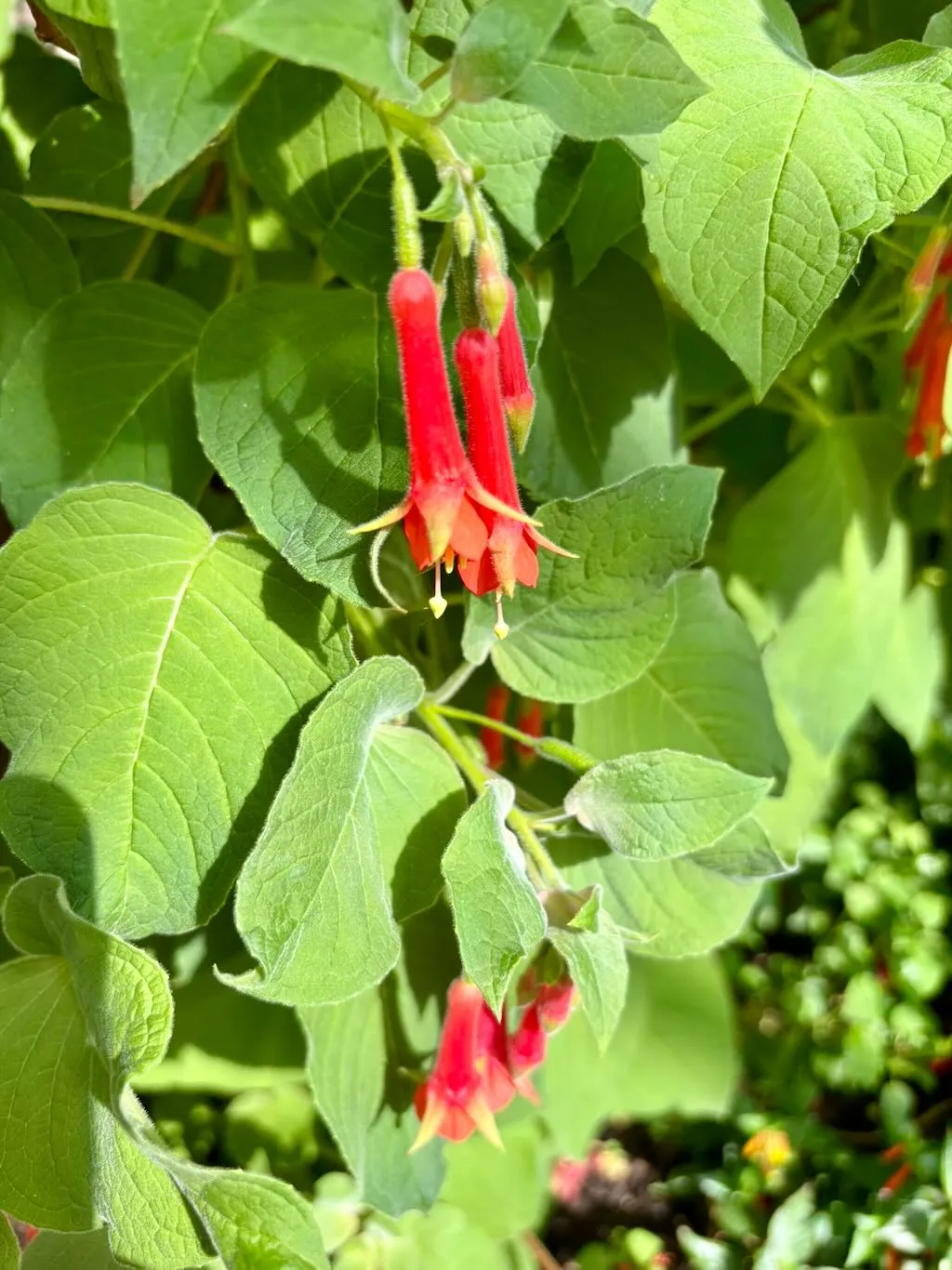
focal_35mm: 26
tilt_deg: -34.2
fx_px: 954
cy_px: 635
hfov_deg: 53.0
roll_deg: -5.1
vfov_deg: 67.3
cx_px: 476
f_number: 1.6
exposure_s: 1/935
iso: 50
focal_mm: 5.96
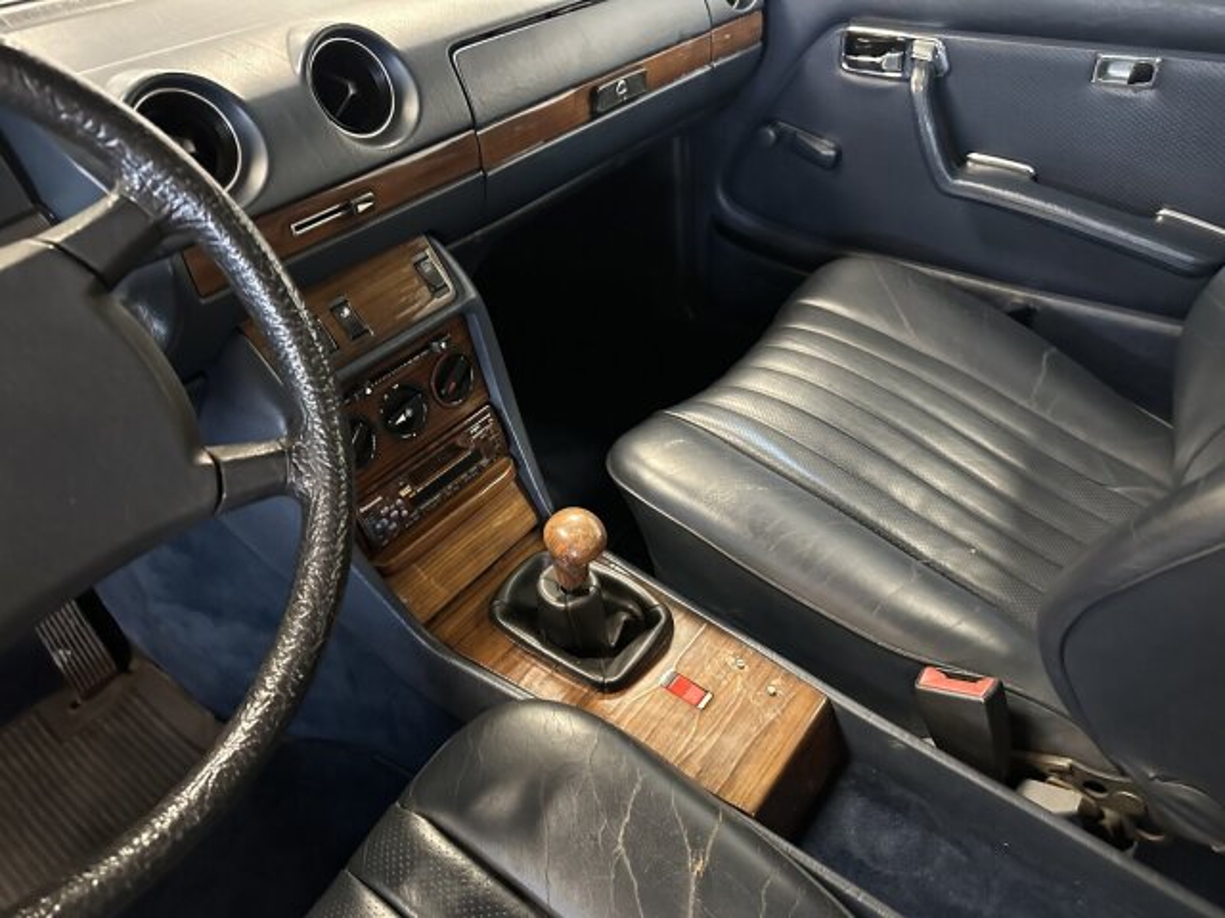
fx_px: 849
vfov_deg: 56.8
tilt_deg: -37.3
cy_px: 459
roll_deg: +3.5
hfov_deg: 71.6
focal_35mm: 24
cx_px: 612
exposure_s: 1/33
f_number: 1.78
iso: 1000
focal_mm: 6.86
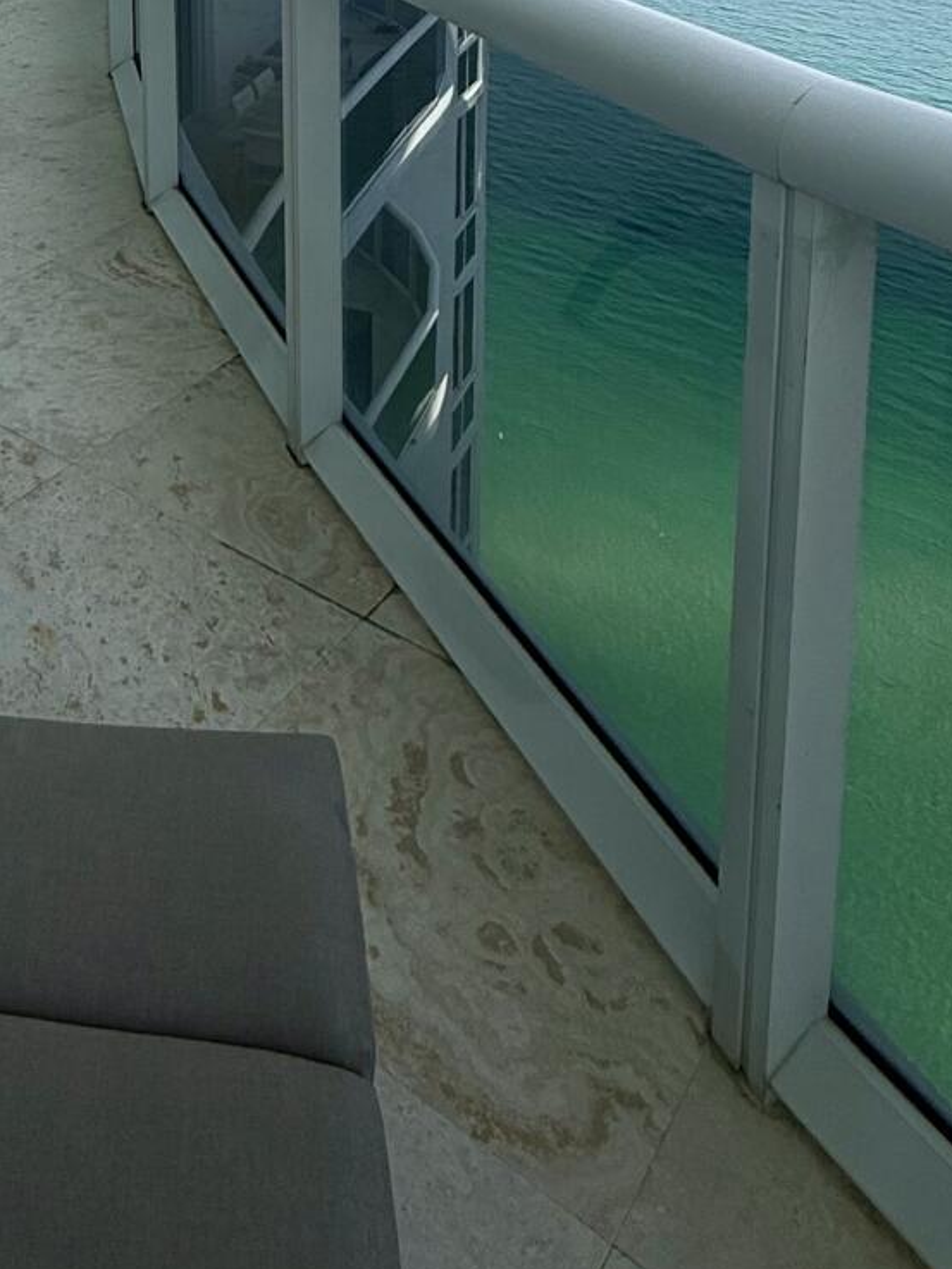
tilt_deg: -6.7
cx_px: -33
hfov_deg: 33.9
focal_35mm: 38
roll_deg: +2.2
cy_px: -153
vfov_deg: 39.3
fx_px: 1393
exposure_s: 1/1259
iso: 50
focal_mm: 2.22
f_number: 2.2
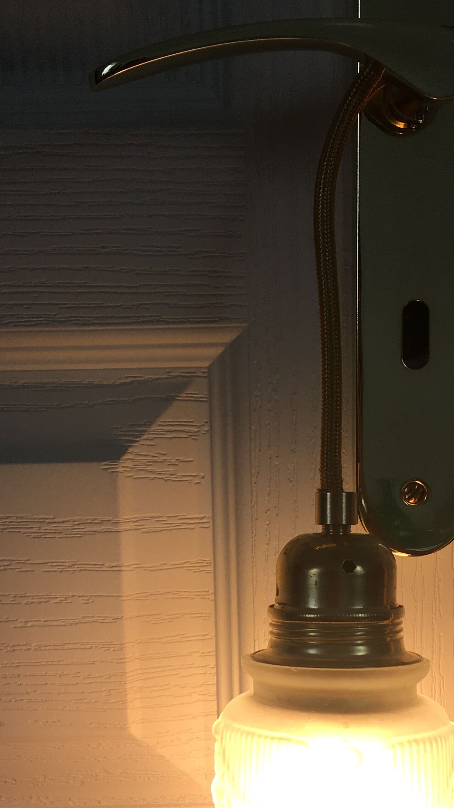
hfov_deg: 21.4
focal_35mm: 56
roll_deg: +0.5
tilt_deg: -10.5
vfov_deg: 36.9
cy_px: 519
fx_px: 1198
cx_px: 244
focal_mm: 4.15
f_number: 2.2
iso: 25
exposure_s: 1/304
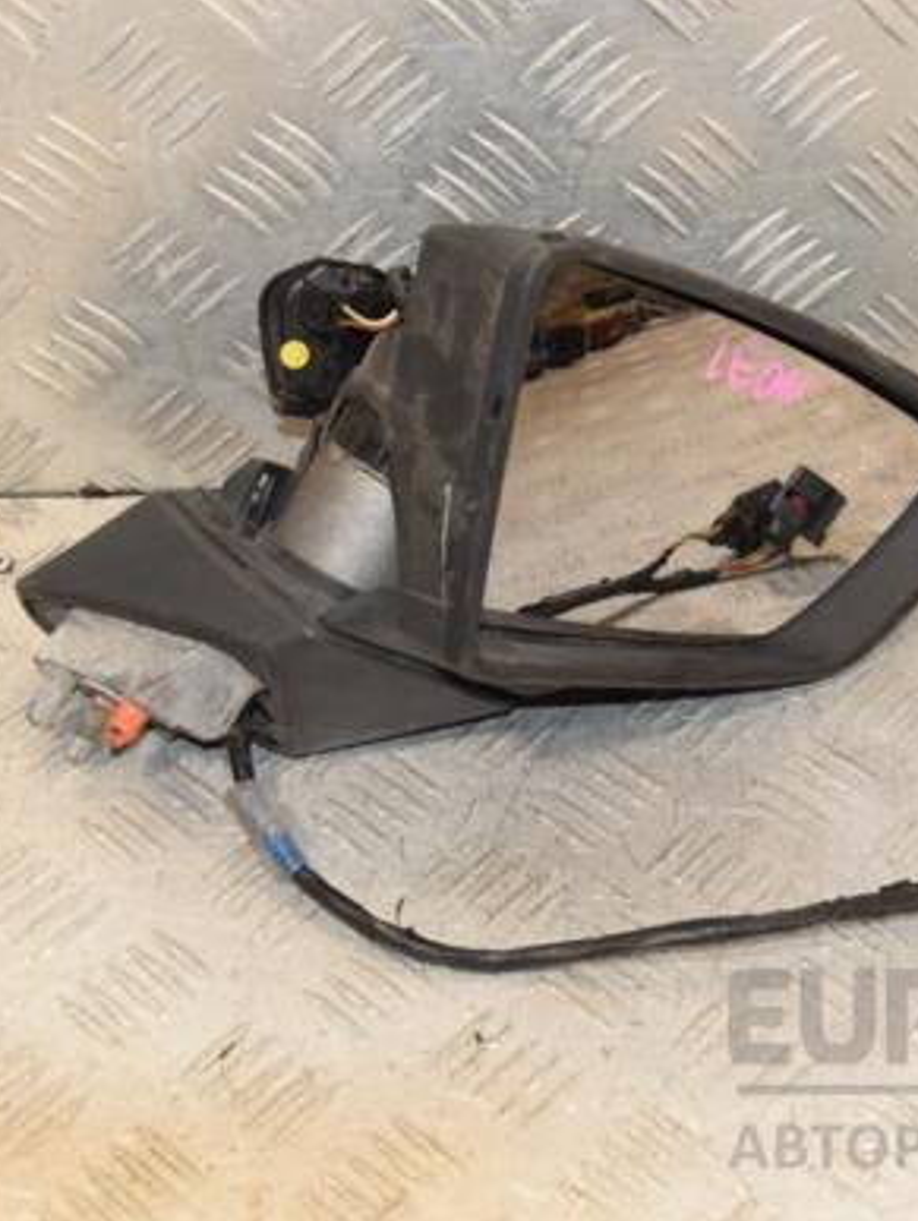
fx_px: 2365
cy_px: 596
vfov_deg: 28.9
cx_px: 669
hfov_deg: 21.8
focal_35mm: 67
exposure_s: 1/200
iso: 1600
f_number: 7.1
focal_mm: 30
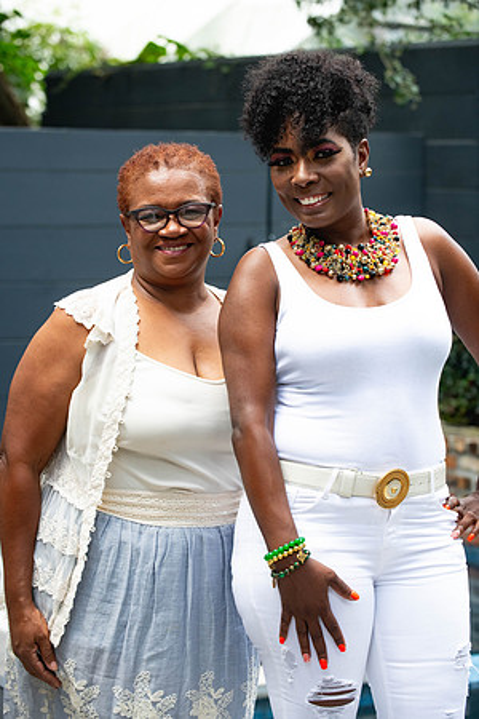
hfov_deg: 13.4
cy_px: 360
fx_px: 2036
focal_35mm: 102
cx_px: 240
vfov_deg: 20.0
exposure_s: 1/640
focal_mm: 102
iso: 1250
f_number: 5.6
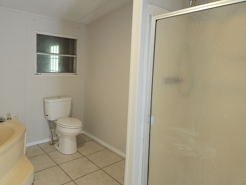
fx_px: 185
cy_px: 81
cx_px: 108
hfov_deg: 67.1
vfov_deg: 52.9
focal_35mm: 26
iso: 125
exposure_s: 1/40
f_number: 1.8
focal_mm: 5.4
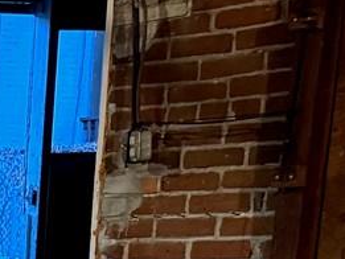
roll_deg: +2.7
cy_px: 599
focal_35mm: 147
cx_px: -644
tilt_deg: -14.4
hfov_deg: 10.3
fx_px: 1466
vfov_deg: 9.2
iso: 800
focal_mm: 6.76
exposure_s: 1/60
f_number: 1.78
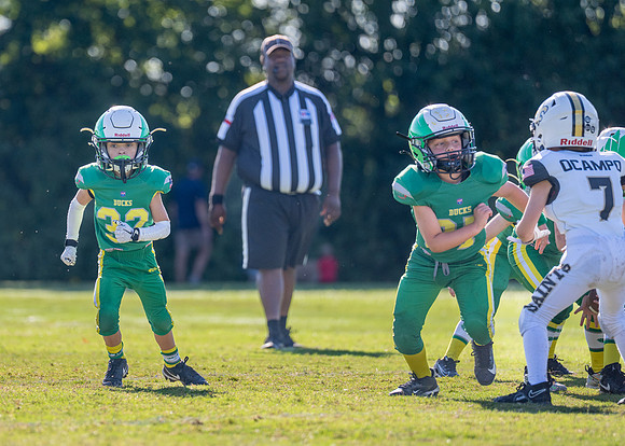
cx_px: 135
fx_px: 5670
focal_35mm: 320
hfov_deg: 6.3
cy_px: 213
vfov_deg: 4.5
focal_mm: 200
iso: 250
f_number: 2.8
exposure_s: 1/2500
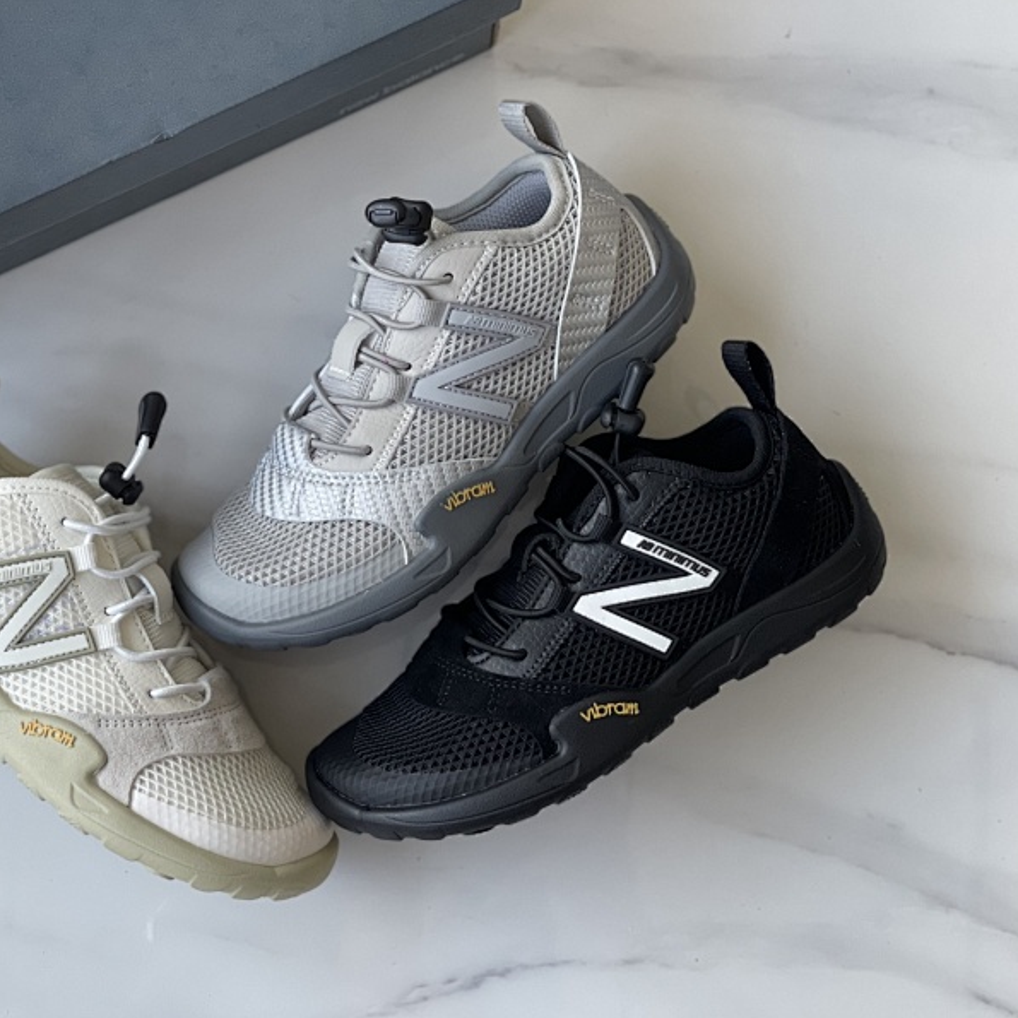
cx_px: 354
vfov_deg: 22.8
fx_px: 2529
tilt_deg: -84.1
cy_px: 506
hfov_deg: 22.7
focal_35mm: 76
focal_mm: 7.5
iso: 100
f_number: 2.2
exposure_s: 1/121
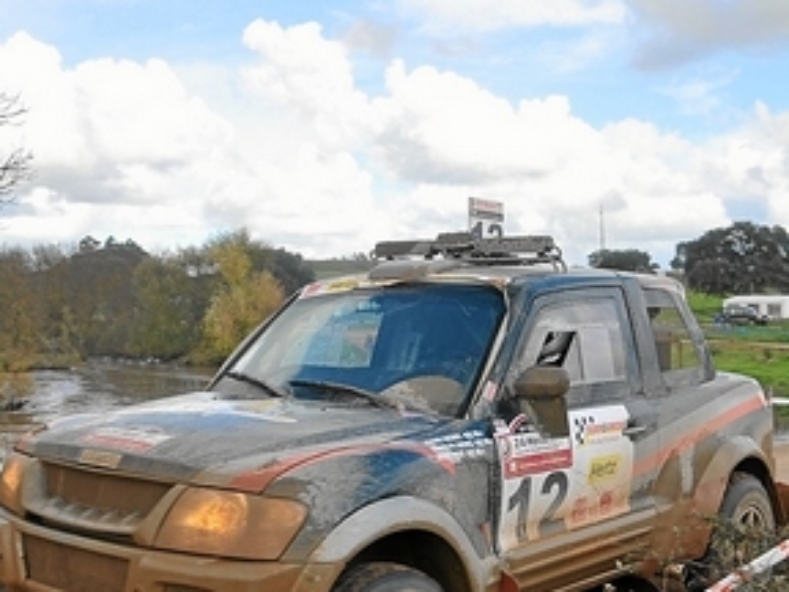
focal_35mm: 54
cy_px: 377
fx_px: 1231
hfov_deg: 35.5
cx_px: 348
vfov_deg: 26.9
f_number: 6.3
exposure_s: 1/640
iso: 400
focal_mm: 24
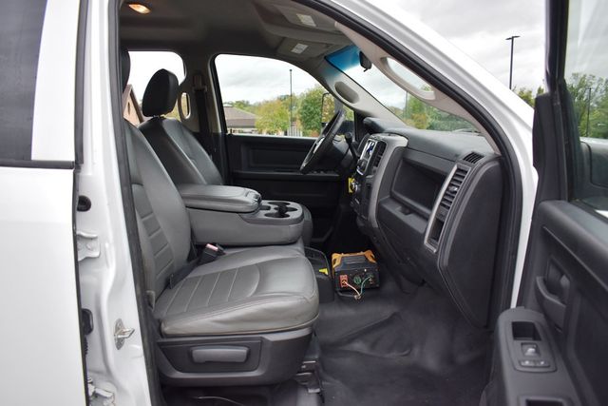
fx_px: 456
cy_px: 203
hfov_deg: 67.4
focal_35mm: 27
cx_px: 304
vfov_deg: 48.0
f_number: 3.5
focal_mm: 18
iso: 450
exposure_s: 1/250
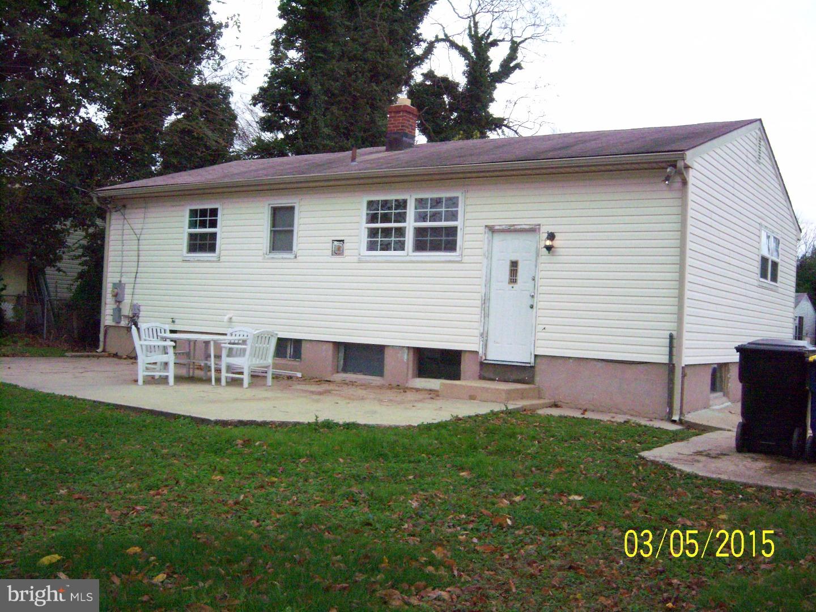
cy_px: 306
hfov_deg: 51.4
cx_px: 408
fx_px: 849
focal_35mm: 36
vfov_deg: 39.7
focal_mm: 7.5
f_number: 4.8
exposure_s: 1/1600
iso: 800
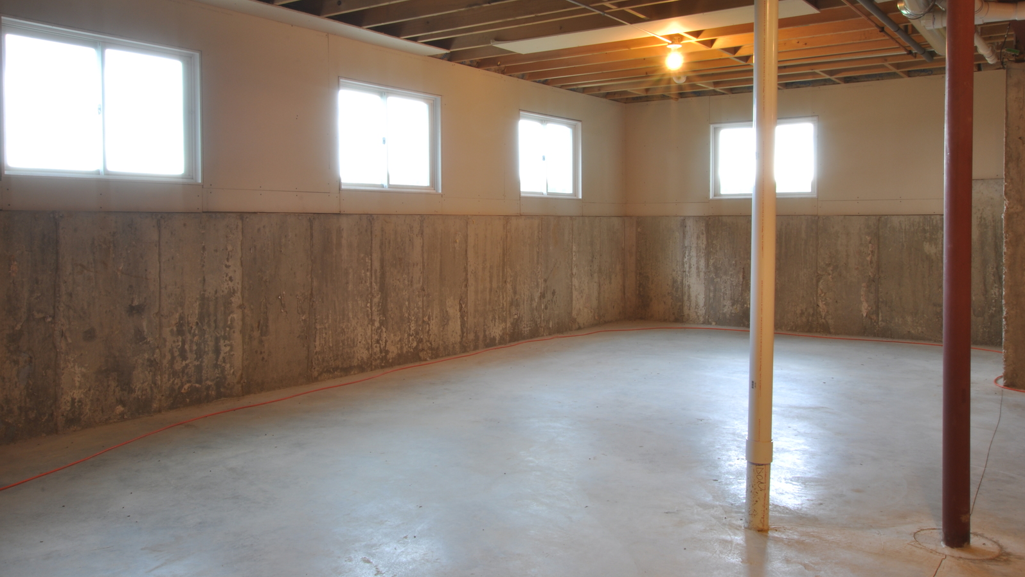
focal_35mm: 32
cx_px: 519
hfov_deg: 61.0
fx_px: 870
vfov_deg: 36.6
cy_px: 243
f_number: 20
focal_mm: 20
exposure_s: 6
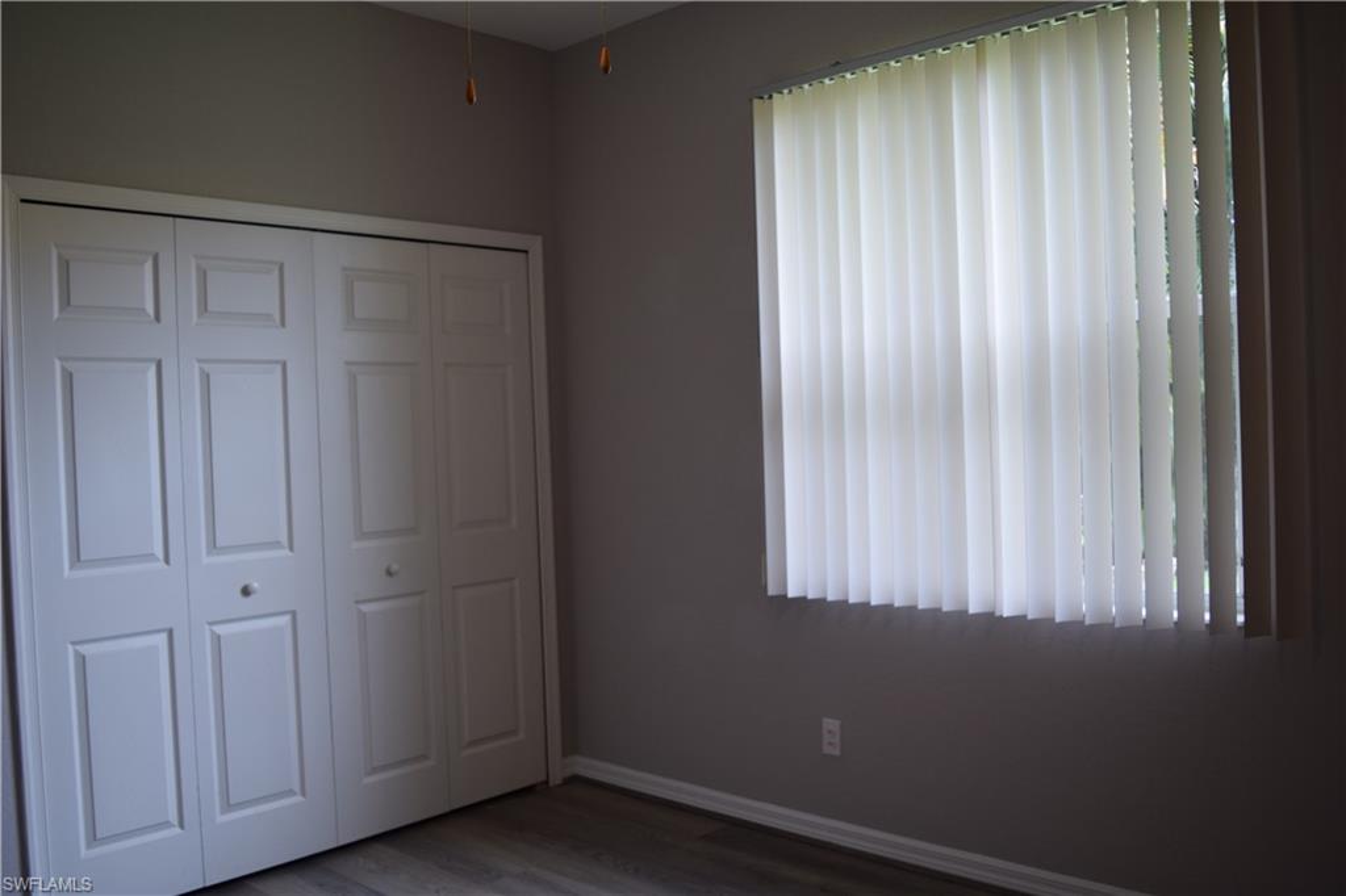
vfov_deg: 41.7
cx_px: 673
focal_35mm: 32
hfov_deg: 59.5
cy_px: 448
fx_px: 1177
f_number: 4.5
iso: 400
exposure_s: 1/80
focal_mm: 21
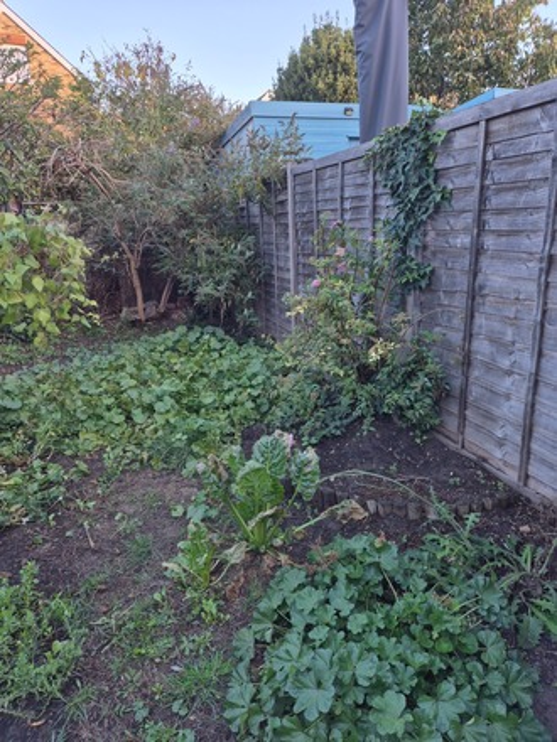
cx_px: 278
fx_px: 493
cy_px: 371
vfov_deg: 73.9
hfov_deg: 58.9
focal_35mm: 23
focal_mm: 5.4
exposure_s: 1/180
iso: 40
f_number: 1.8
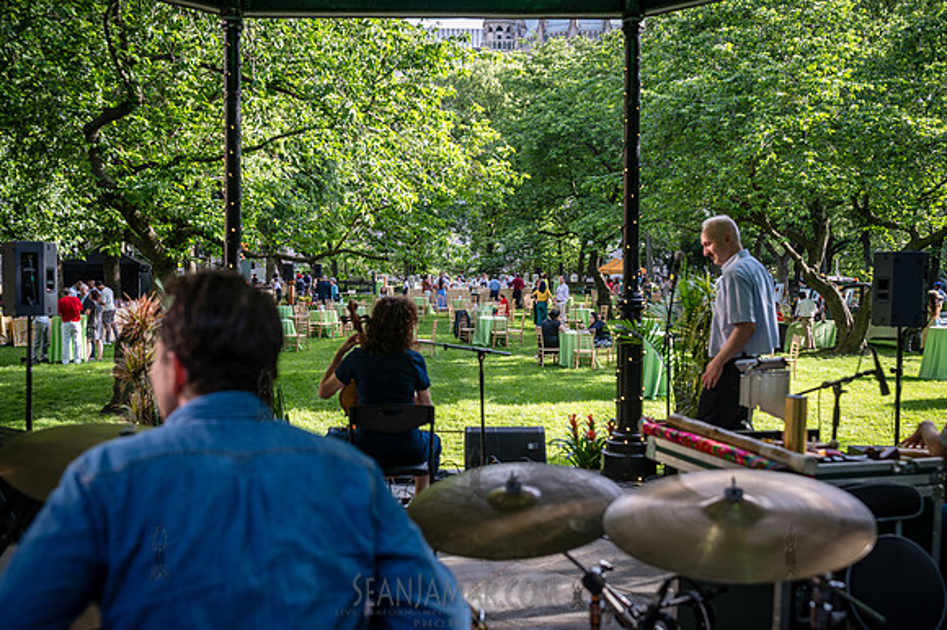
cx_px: 474
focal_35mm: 36
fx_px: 933
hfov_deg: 53.8
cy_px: 315
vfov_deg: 37.3
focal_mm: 35
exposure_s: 1/1000
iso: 800
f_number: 4
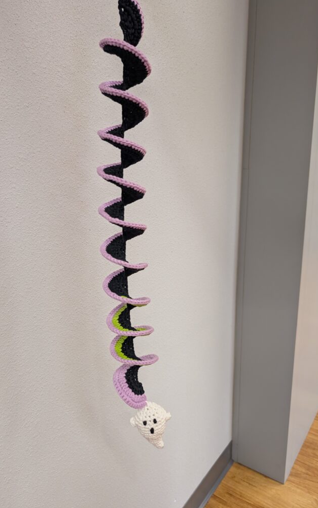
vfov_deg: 70.4
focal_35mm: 26
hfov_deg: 47.6
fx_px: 360
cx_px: 146
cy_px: 250
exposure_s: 1/120
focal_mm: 6.9
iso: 624
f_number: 1.68
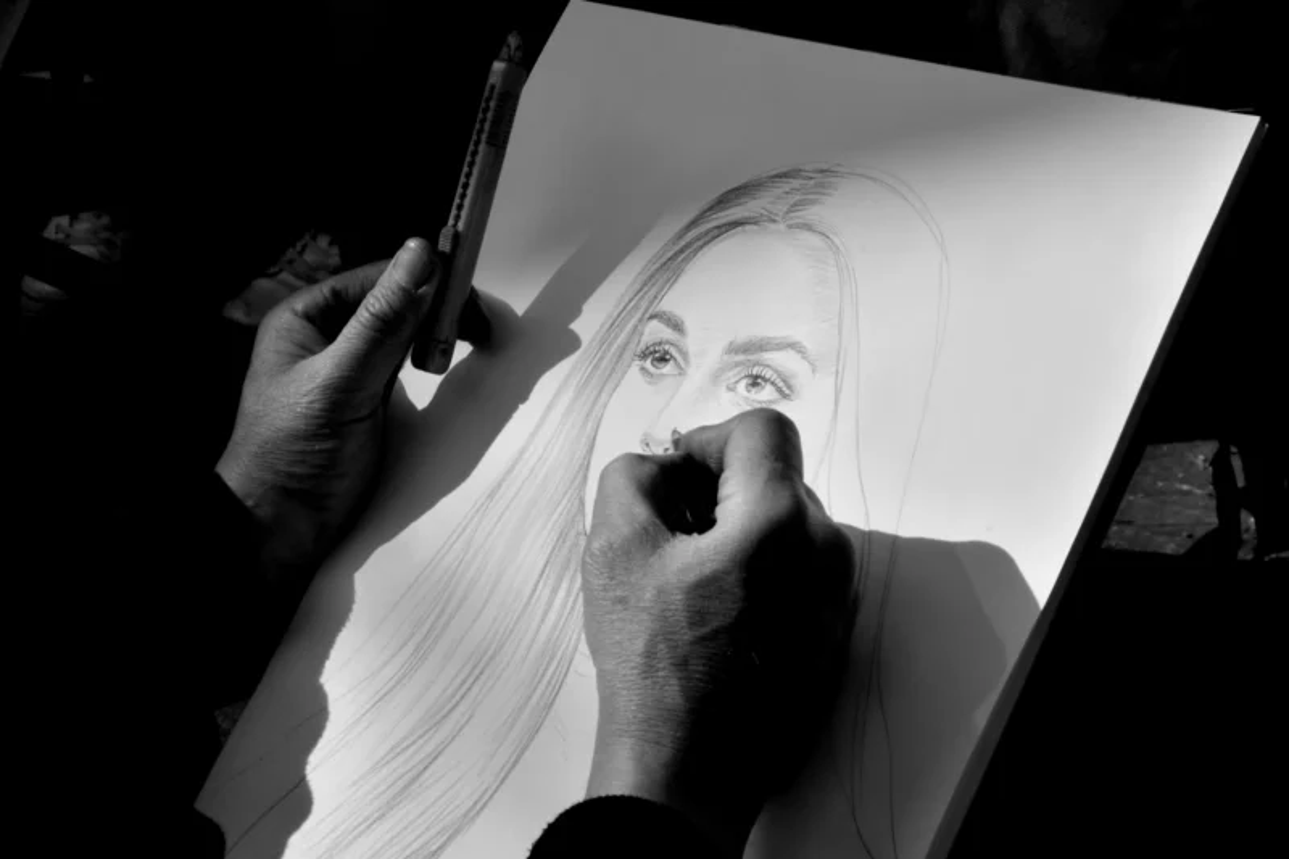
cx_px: 644
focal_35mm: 138
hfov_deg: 14.9
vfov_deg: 9.9
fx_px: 4940
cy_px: 430
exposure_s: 1/400
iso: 640
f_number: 25
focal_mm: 92
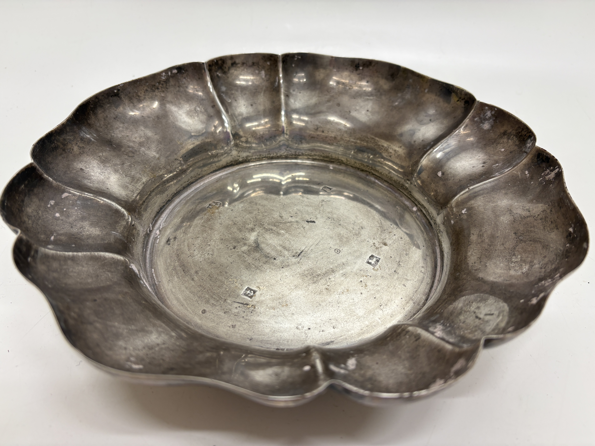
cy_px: 223
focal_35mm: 26
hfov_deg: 67.3
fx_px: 447
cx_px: 298
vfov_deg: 53.1
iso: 64
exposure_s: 1/100
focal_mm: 5.96
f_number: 1.6
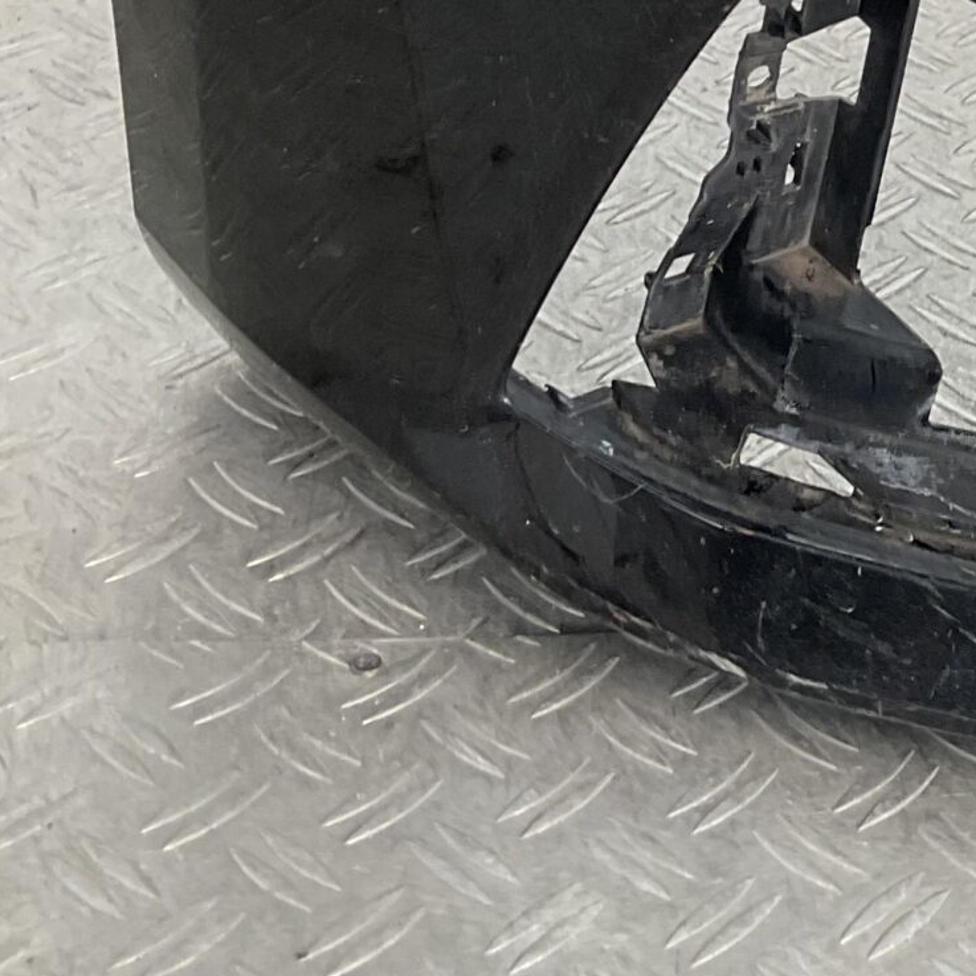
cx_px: 1363
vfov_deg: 18.6
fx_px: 2839
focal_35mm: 89
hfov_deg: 17.9
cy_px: -148
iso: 16
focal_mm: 3
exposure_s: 1/197
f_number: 1.8
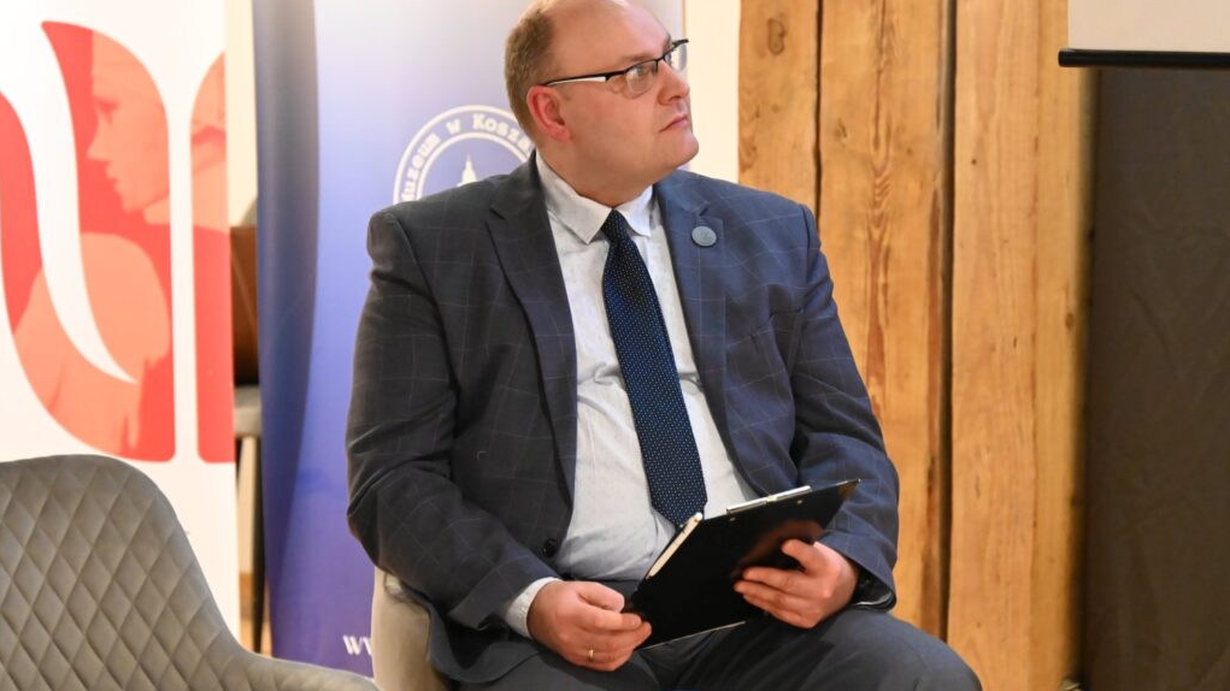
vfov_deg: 7.2
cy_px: 321
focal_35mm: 168
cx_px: 614
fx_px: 5479
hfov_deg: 12.8
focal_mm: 160
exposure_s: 1/100
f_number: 6.3
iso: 12800
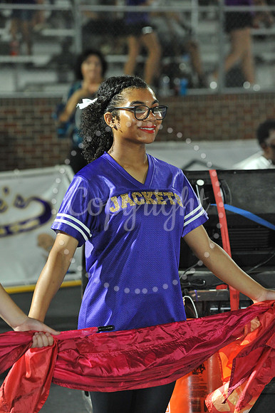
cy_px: 206
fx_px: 1778
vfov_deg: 13.3
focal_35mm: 155
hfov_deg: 8.8
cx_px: 138
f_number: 5.6
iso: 4000
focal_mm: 155
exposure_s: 1/250
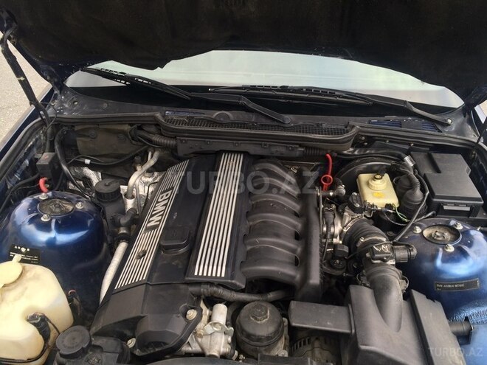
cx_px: 244
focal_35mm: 29
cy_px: 182
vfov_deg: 48.2
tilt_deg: -36.3
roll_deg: -2.5
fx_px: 408
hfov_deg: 61.7
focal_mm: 4.15
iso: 40
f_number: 2.2
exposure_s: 1/100
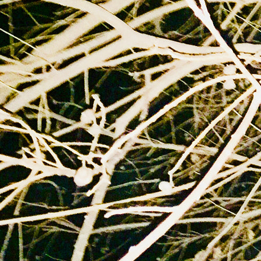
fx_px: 793
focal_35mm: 93
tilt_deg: +63.9
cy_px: 41
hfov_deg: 16.8
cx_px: 399
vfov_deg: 18.5
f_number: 2.2
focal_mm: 4.15
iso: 500
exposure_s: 1/17
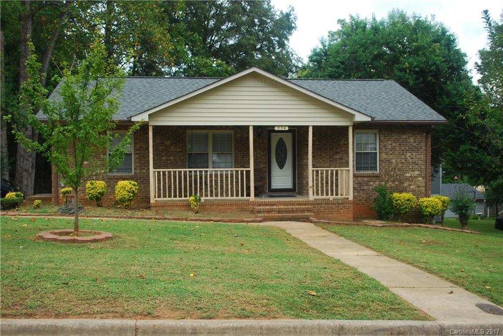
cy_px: 168
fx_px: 545
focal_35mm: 39
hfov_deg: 49.5
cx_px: 252
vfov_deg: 34.3
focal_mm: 26
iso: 100
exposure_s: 1/100
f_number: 5
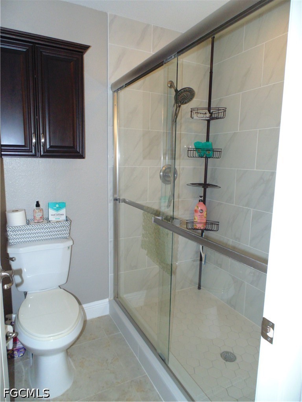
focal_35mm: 22
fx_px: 256
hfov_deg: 61.1
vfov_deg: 76.4
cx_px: 151
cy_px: 201
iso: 200
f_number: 3.1
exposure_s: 1/30
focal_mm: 4
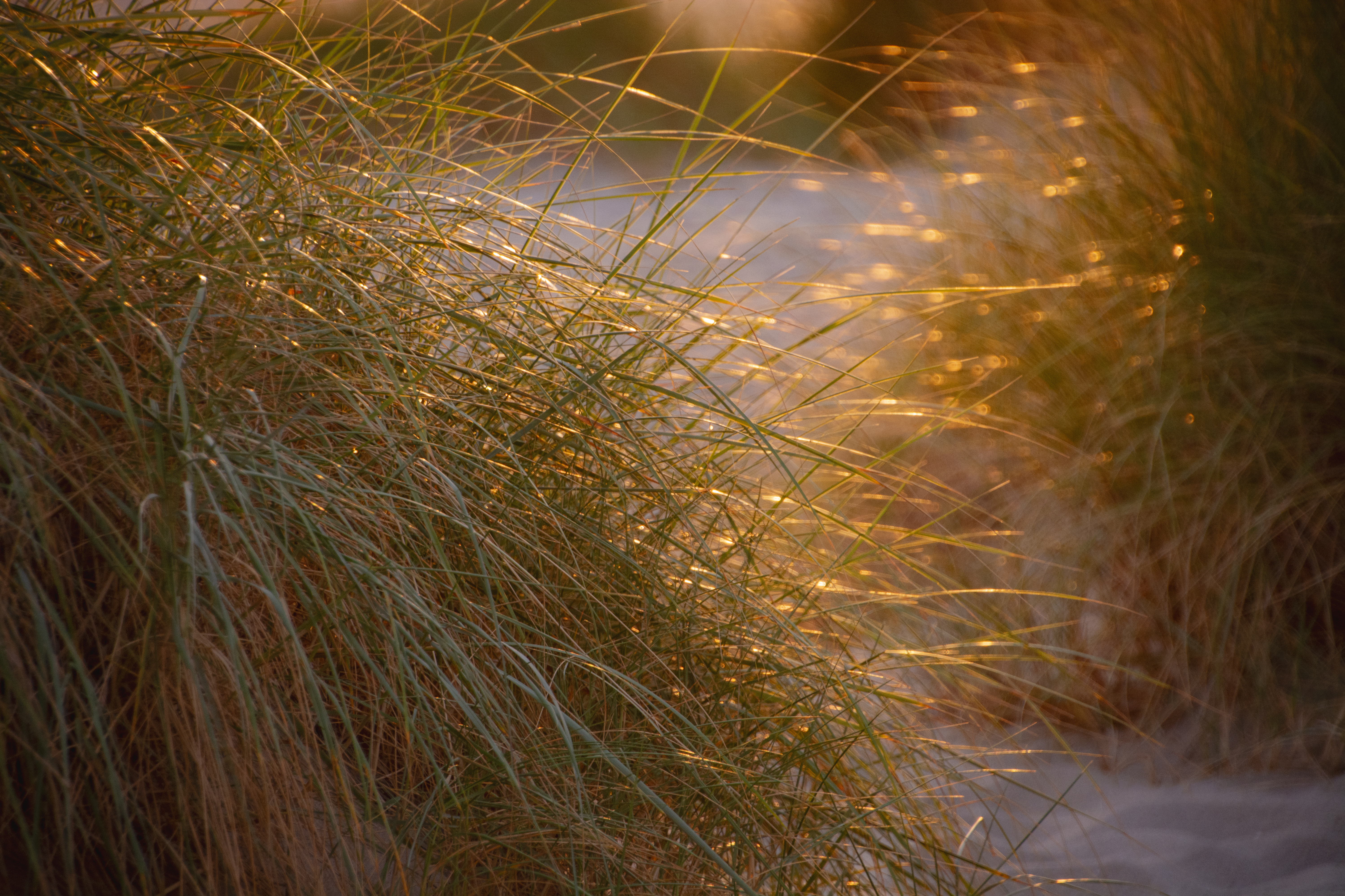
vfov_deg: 5.4
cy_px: 448
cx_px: 672
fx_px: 9526
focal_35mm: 255
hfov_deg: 8.1
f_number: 6.3
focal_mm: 170
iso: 720
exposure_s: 1/250
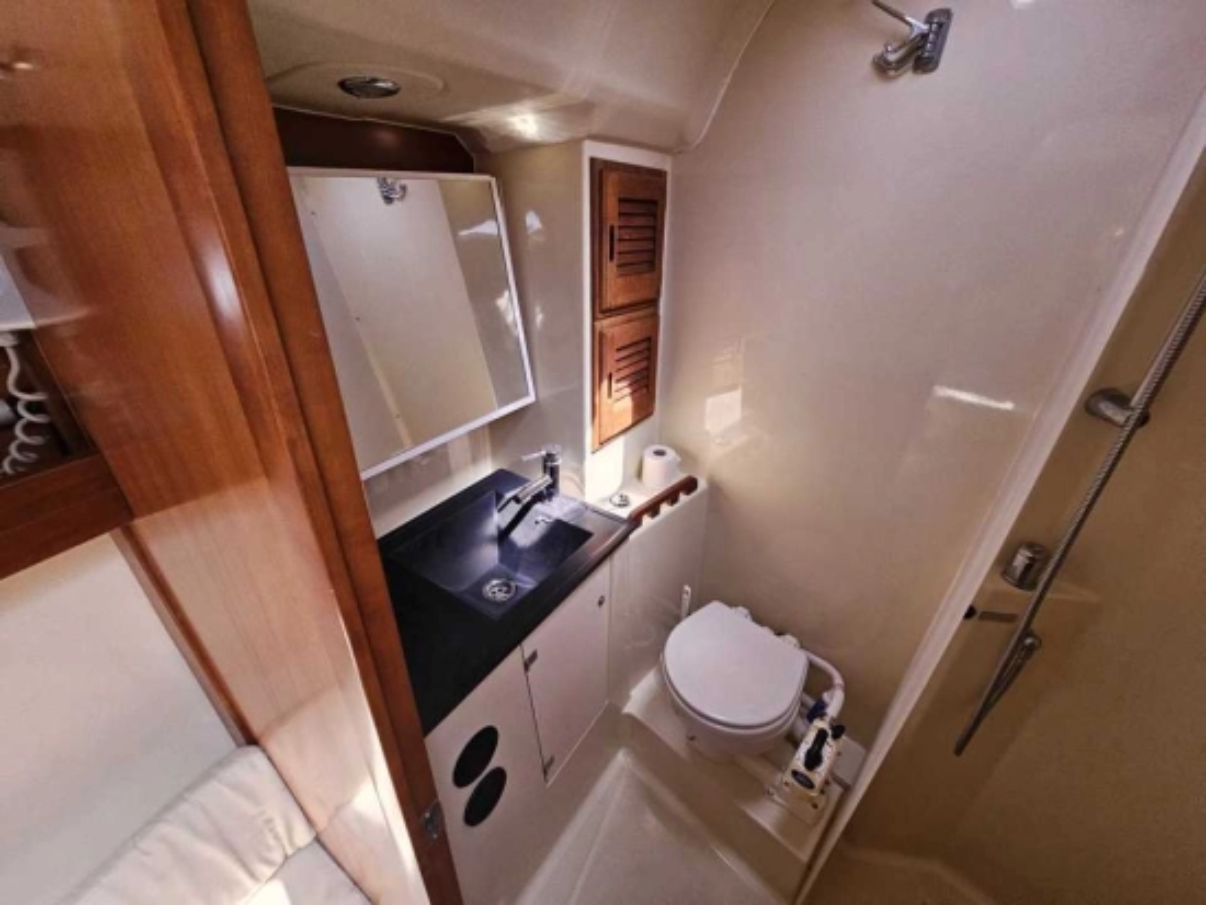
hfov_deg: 106.2
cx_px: 603
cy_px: 452
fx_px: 453
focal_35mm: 13
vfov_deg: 90.0
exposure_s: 1/359
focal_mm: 2.2
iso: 250
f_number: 2.2
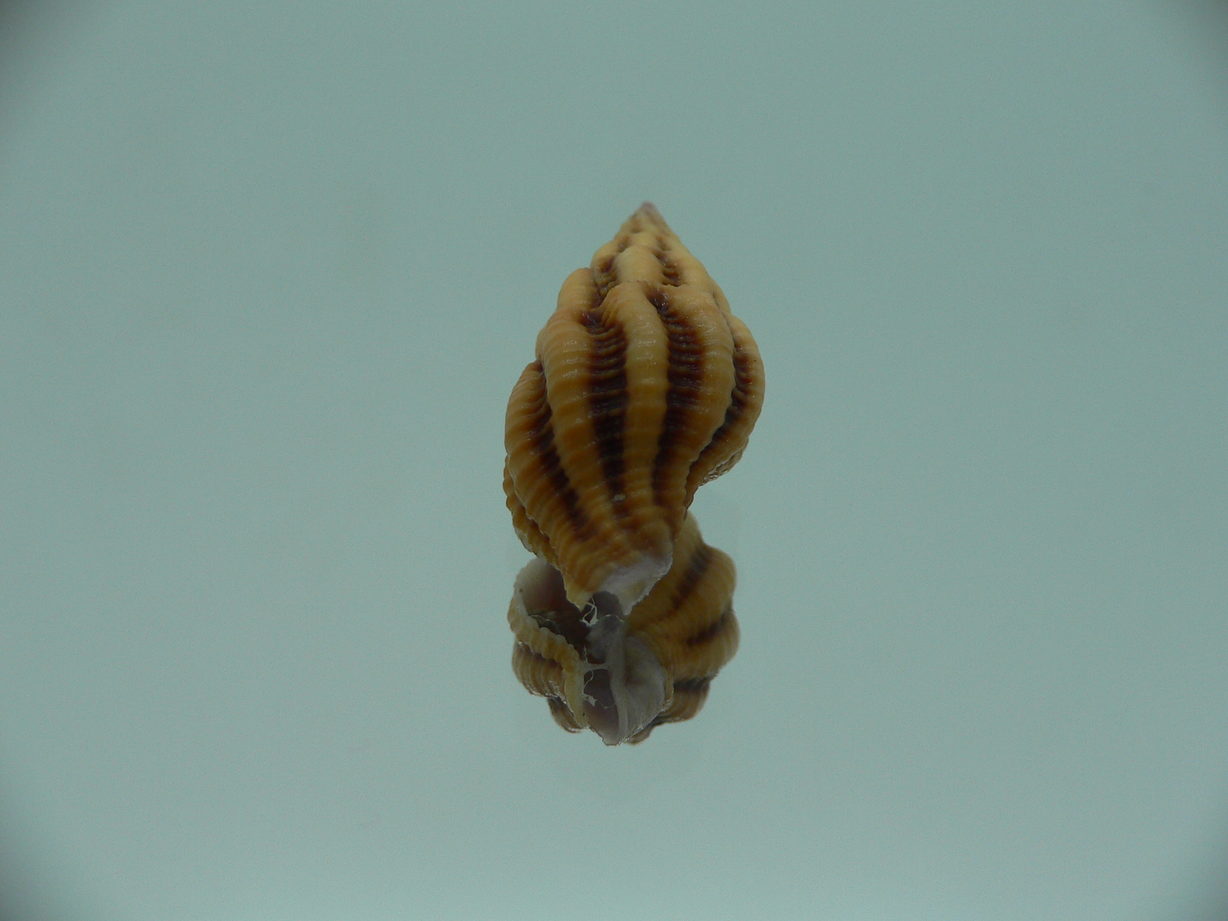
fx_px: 1242
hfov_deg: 52.6
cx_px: 614
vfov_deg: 40.7
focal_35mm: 35
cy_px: 460
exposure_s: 1/60
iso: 80
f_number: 2.8
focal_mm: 4.6
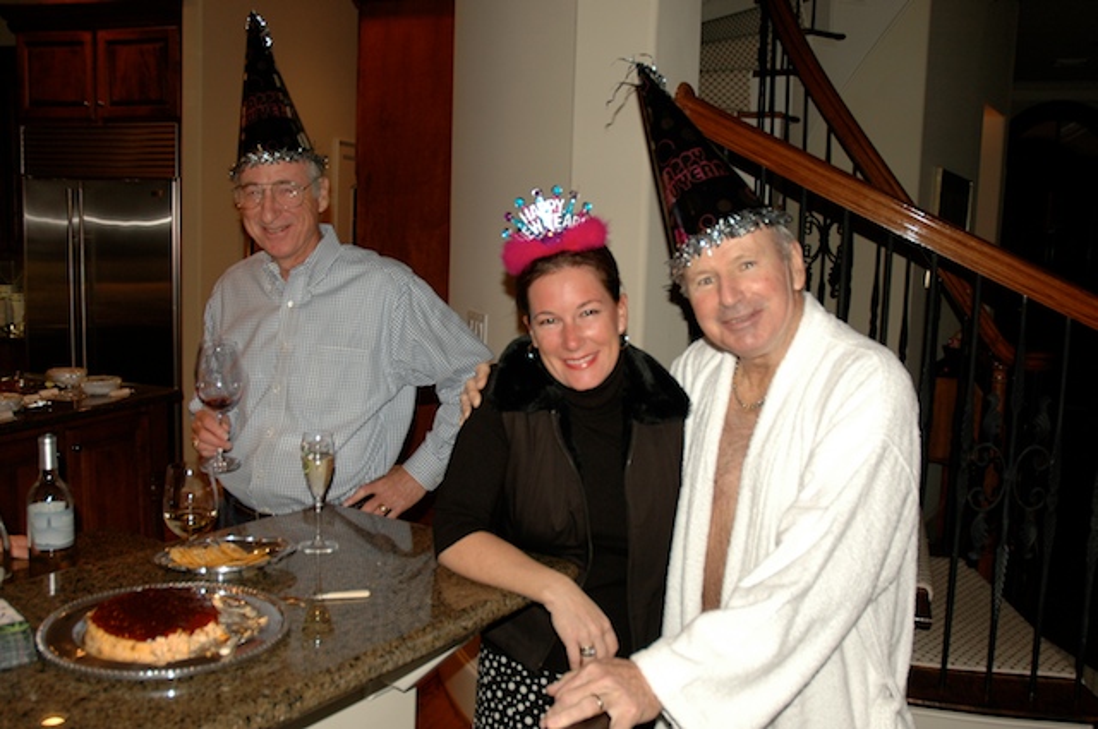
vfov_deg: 47.8
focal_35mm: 27
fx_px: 822
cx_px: 549
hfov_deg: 67.4
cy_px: 364
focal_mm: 18
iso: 200
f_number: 3.5
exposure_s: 1/60
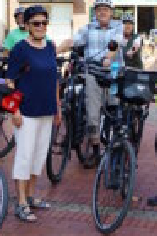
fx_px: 656
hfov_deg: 13.6
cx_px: 59
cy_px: 62
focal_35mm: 100
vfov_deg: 20.3
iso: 100
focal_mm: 35
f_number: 3.5
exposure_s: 1/250
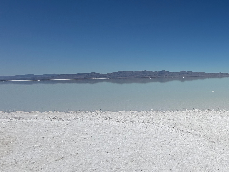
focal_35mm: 31
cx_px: 246
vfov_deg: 44.5
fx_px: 205
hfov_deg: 45.4
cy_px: 52
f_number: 2.2
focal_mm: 2.22
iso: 20
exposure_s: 1/3289
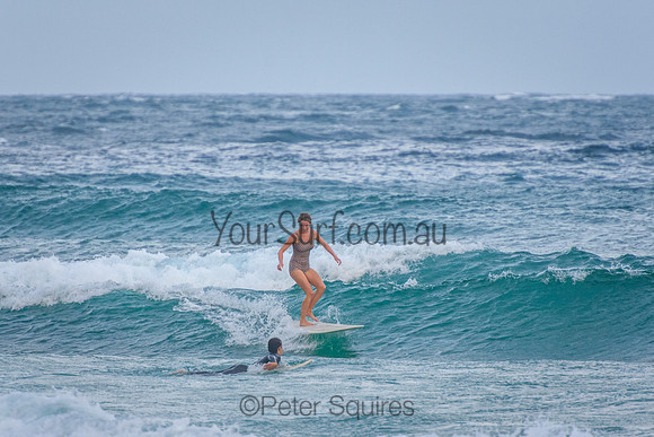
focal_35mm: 615
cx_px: 327
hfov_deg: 3.4
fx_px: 11171
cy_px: 218
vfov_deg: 2.2
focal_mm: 400
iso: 900
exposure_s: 1/1600
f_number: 5.6
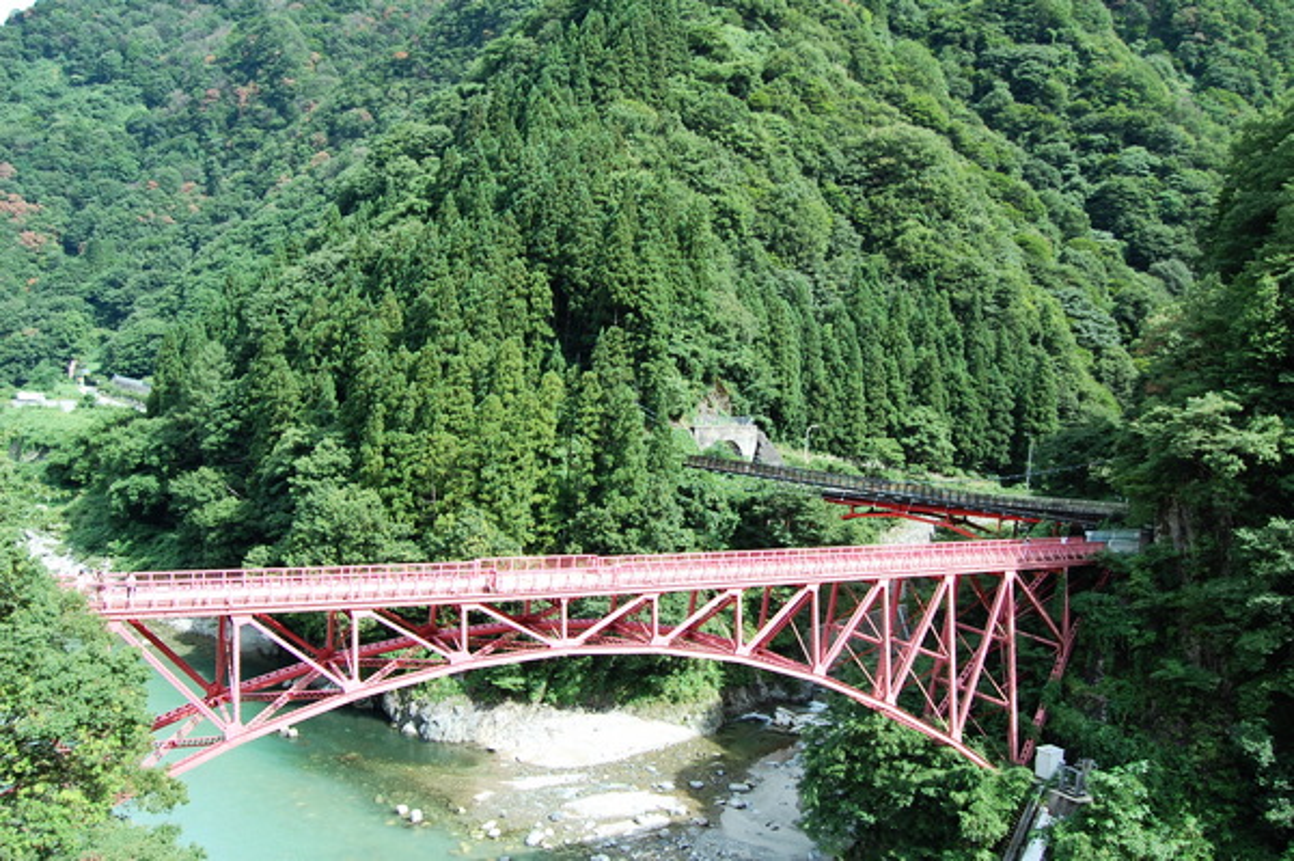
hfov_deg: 64.6
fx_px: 1024
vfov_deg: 45.6
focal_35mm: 28
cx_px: 647
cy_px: 430
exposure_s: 1/160
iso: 200
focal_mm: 19
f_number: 6.3
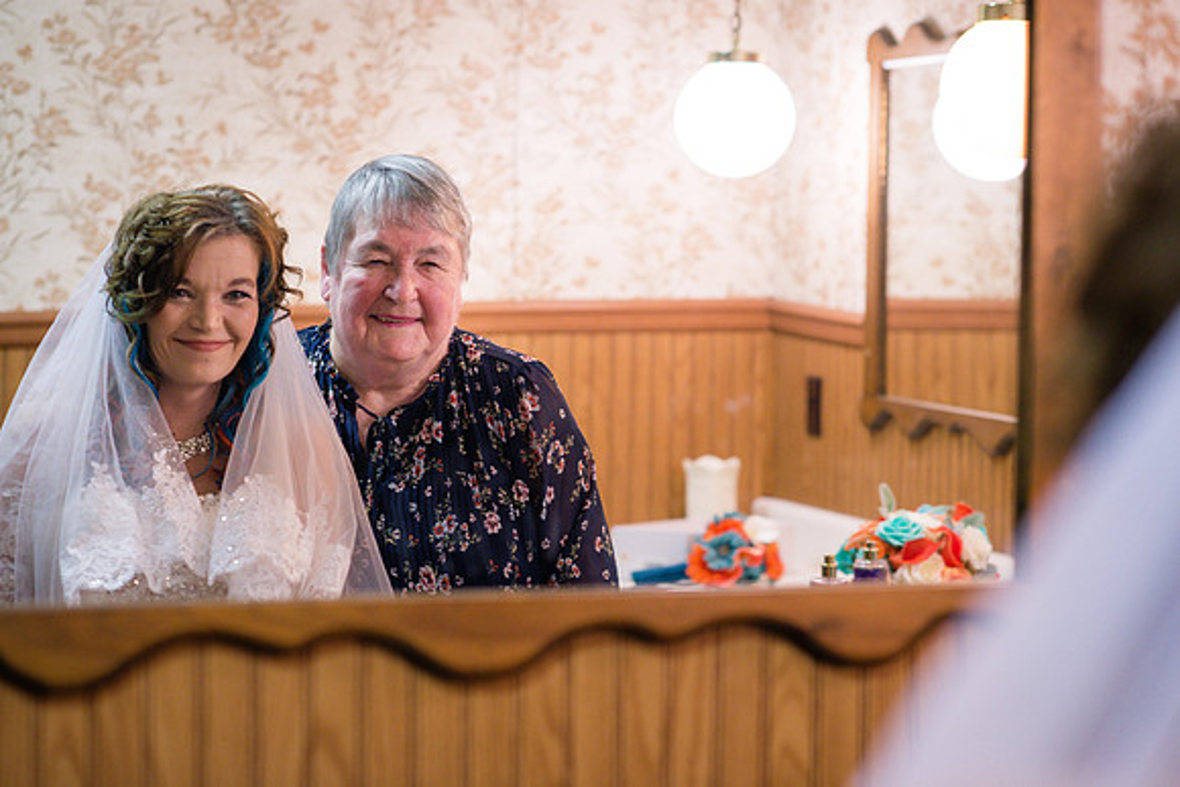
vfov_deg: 16.1
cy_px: 394
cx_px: 590
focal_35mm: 85
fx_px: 2787
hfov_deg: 23.9
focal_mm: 85
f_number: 2.8
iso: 1000
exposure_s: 1/125
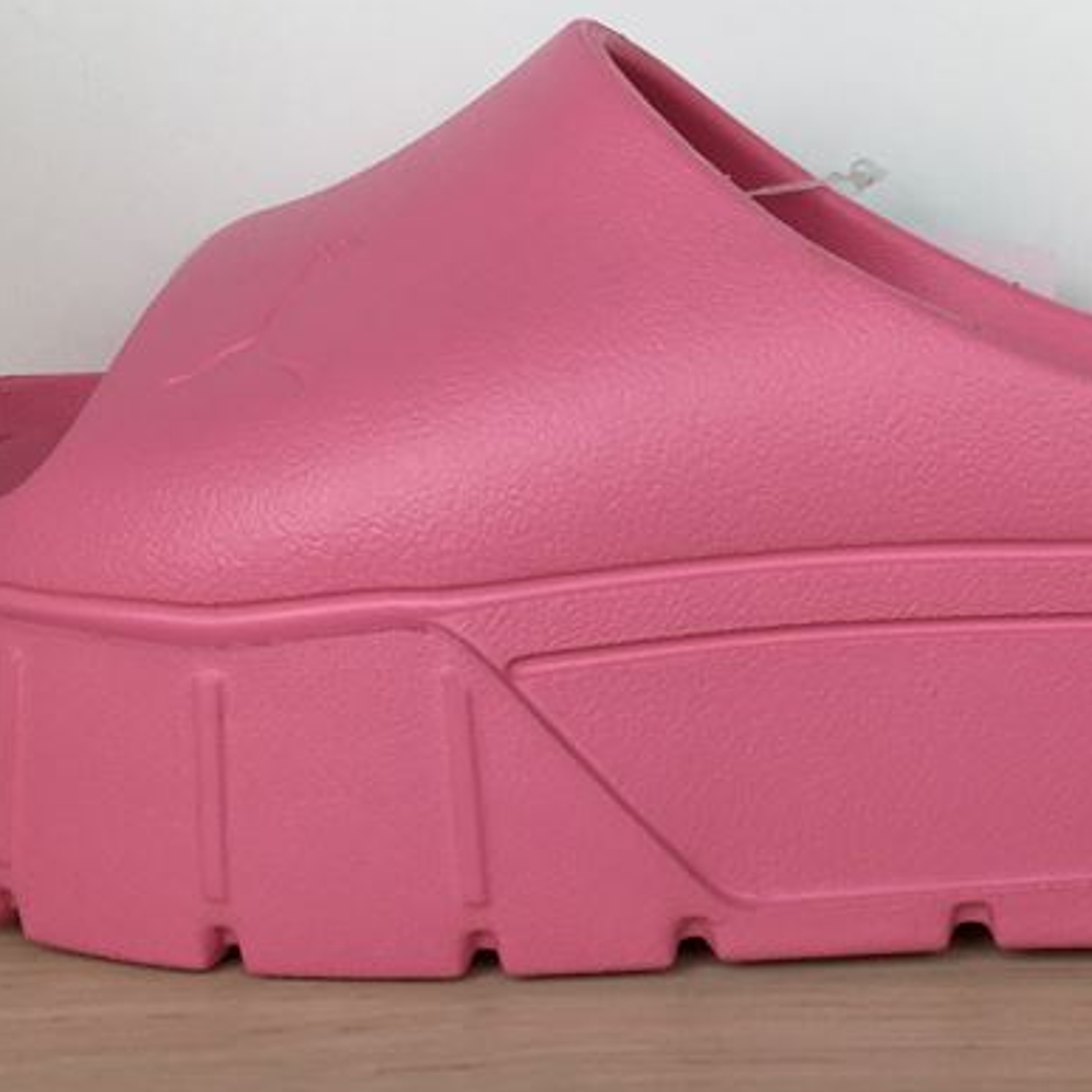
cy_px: 522
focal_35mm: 53
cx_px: 847
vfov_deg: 32.2
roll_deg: +0.6
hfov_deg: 31.5
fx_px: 1892
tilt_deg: -10.9
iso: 25
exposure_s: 1/120
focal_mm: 4.15
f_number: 2.2
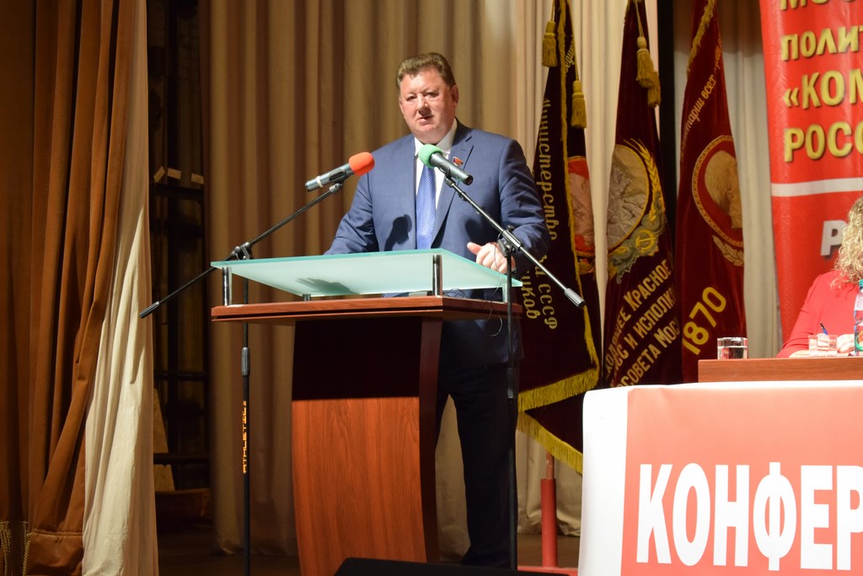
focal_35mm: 82
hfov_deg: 24.6
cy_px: 288
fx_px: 1978
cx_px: 432
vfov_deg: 16.6
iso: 2000
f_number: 5.6
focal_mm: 55
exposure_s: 1/60
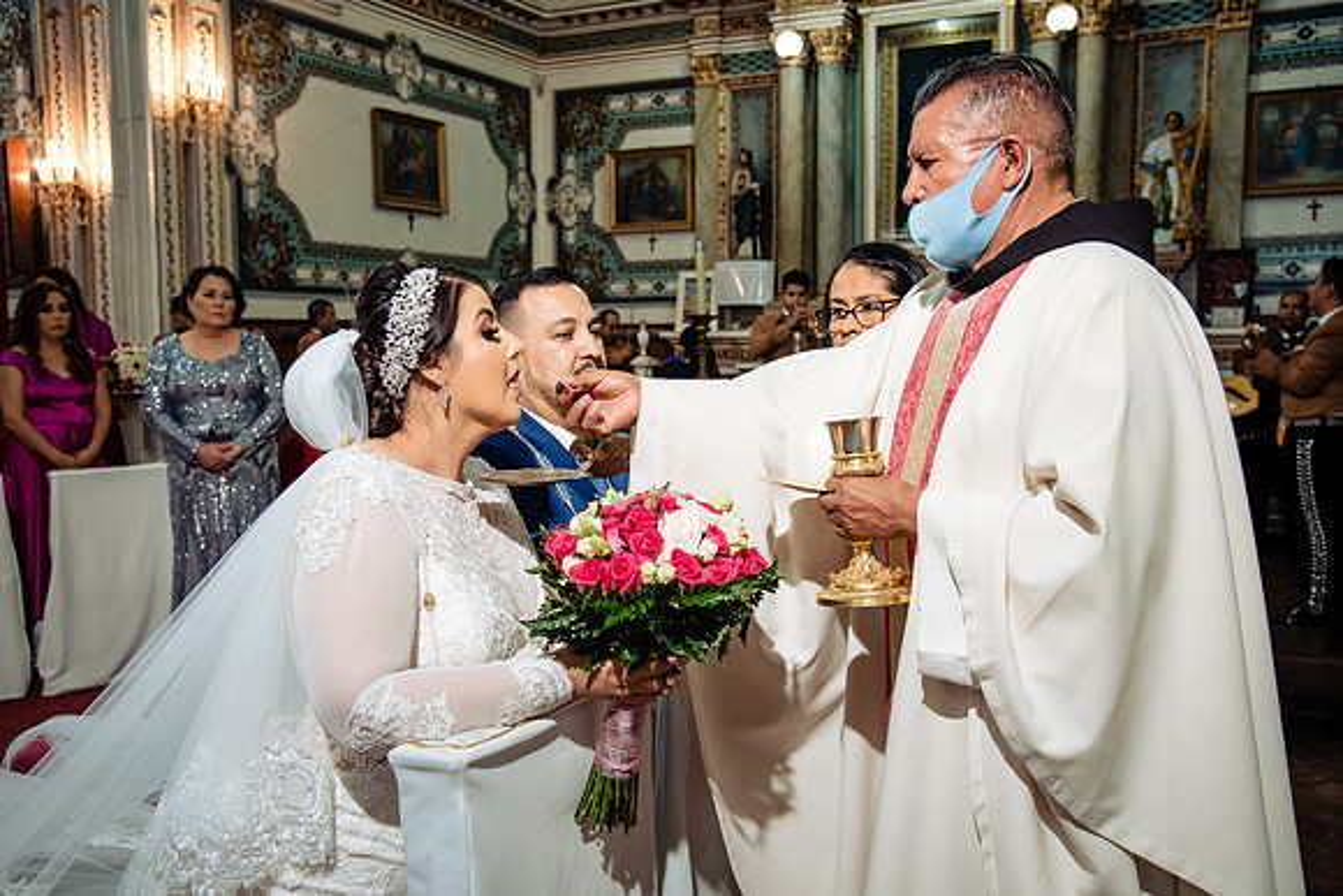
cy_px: 448
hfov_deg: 56.0
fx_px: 1262
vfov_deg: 39.1
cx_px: 672
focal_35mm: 34
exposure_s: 1/100
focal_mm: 32
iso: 2000
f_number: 5
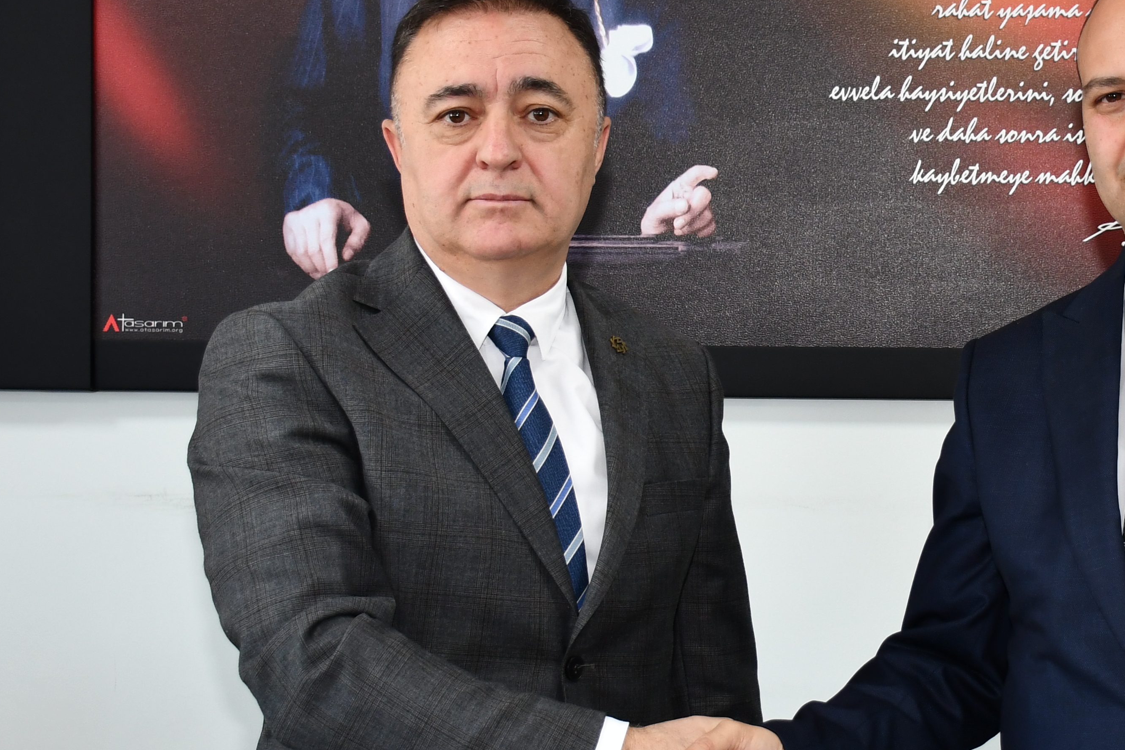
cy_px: 388
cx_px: 870
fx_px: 2344
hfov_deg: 26.6
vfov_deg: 18.2
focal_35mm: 75
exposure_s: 1/60
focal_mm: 24
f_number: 4
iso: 500
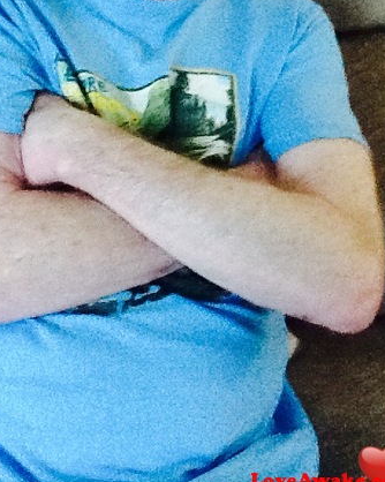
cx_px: 120
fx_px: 1026
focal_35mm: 72
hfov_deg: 21.1
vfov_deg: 26.0
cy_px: 97
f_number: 2.4
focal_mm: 2.03
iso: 320
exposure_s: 1/17
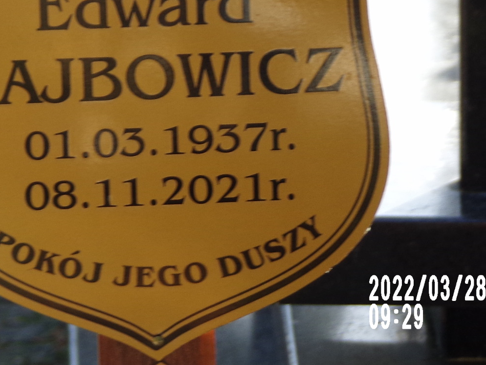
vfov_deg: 3.1
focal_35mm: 478
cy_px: 10
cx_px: 154
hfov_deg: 4.1
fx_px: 6713
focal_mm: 41.5
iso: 80
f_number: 5
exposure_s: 1/125
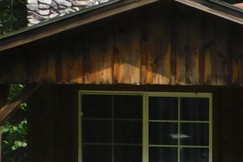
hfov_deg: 8.3
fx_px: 1545
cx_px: 580
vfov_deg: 5.9
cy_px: 241
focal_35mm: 229
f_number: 3.6
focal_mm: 7.1
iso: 125
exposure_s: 1/500
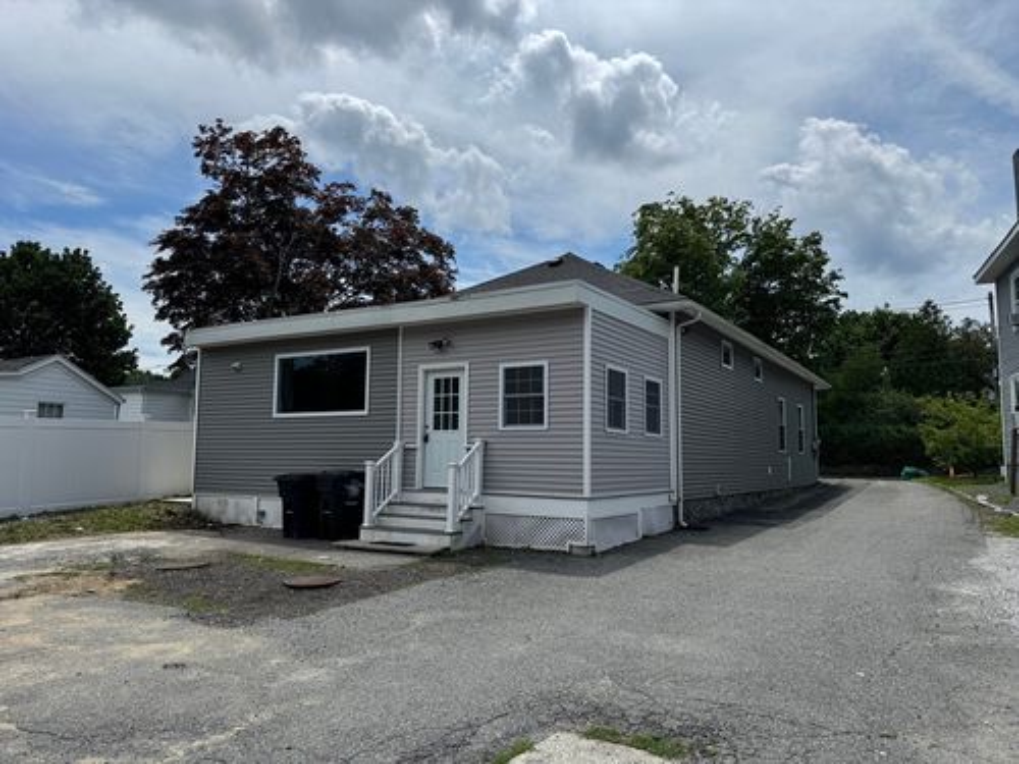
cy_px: 382
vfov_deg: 56.8
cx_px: 510
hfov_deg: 71.6
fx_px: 706
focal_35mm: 24
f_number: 1.78
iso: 80
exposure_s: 1/7937
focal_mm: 6.76
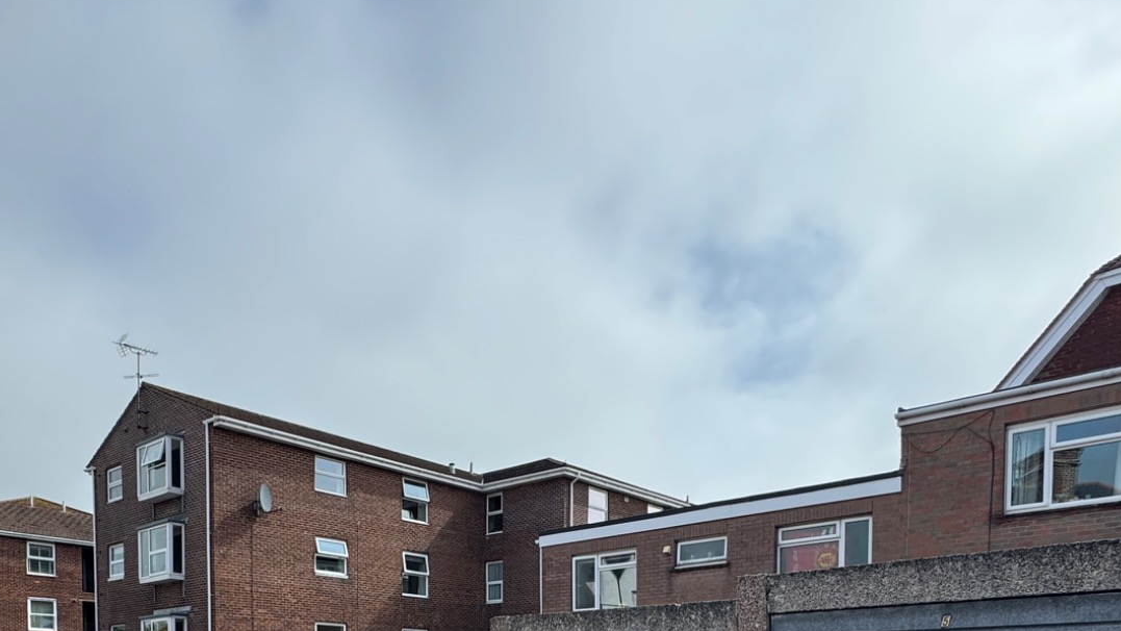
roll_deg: +0.4
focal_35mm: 29
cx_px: 550
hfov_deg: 66.1
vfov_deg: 33.8
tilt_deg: -2.2
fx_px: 862
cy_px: 726
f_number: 2.2
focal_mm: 2.22
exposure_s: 1/1063
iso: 50
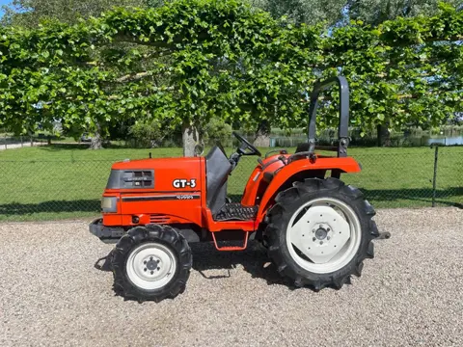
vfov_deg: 53.1
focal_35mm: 26
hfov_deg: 67.3
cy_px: 174
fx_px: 348
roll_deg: +2.0
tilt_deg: -5.7
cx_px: 232
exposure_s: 1/3610
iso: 32
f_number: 1.6
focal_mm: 4.2
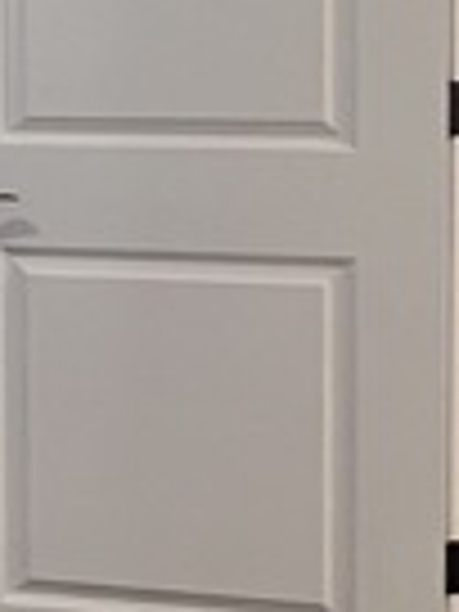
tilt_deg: -3.4
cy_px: 22
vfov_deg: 18.6
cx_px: -594
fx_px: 1821
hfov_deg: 12.0
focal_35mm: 103
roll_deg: +0.8
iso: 500
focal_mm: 1.57
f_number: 1.8
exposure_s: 1/60
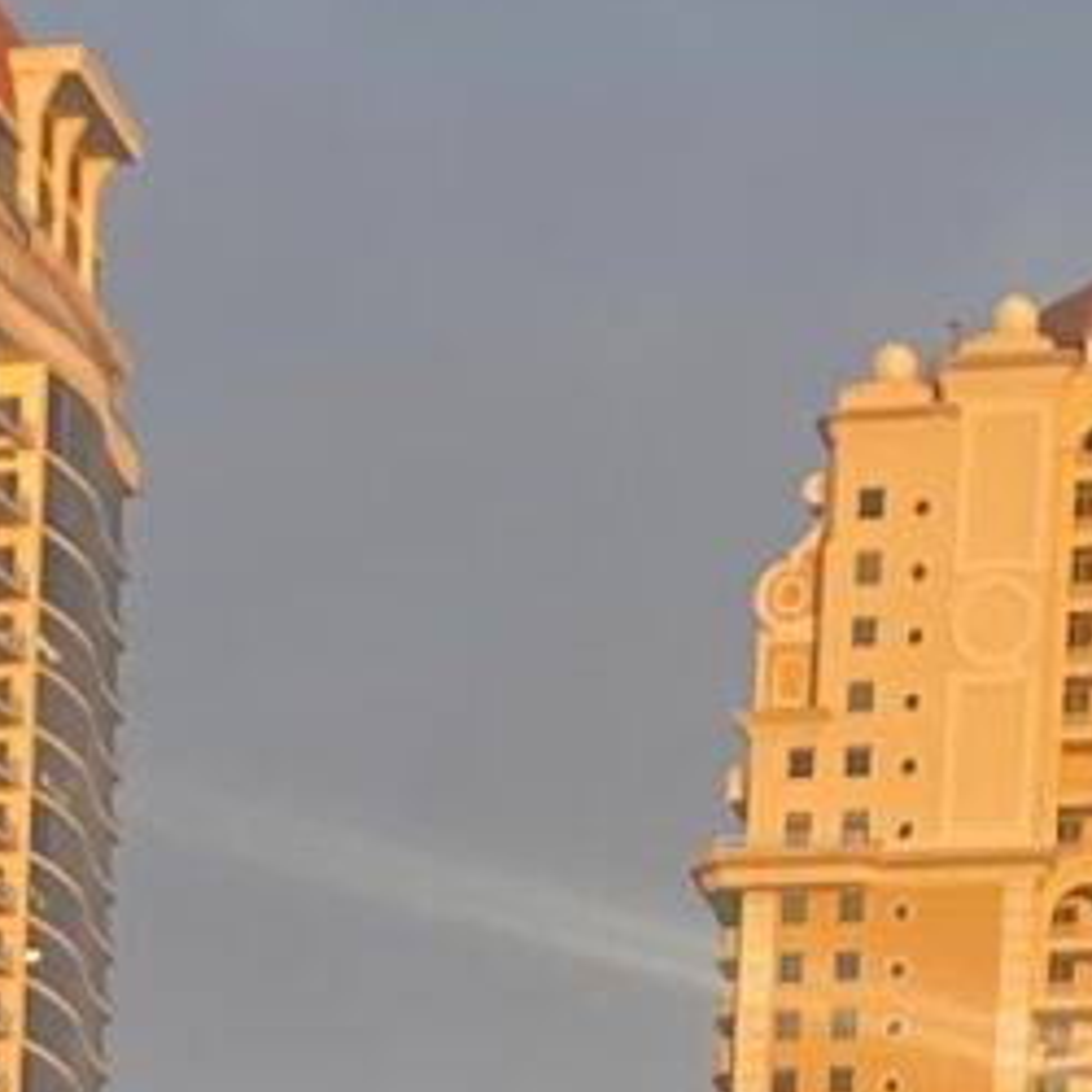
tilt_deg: -5.7
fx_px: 8066
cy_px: 4102
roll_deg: -1.2
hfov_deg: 7.7
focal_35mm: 226
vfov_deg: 6.5
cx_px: 13
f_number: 1.6
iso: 125
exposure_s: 1/112
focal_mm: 5.1
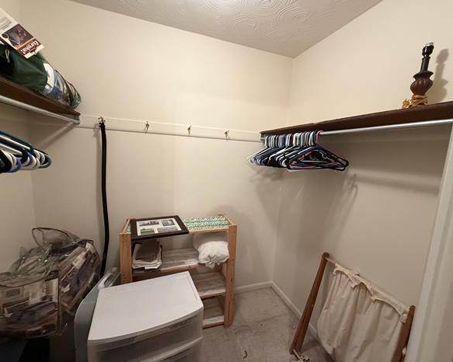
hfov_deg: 96.8
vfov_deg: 84.0
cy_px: 179
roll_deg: -3.0
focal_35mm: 15
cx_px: 229
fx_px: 201
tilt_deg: -8.3
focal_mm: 2.22
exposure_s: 1/60
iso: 500
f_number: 2.2
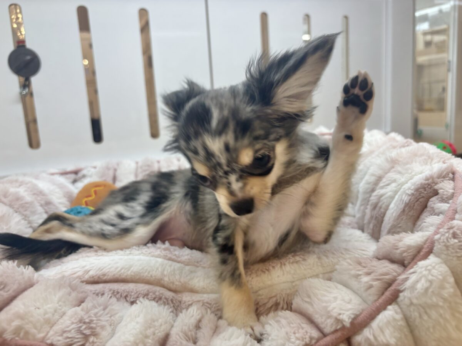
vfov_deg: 53.1
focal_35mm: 26
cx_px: 231
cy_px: 173
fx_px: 347
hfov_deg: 67.3
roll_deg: +1.2
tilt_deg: -9.8
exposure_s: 1/100
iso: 64
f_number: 1.6
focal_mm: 5.96
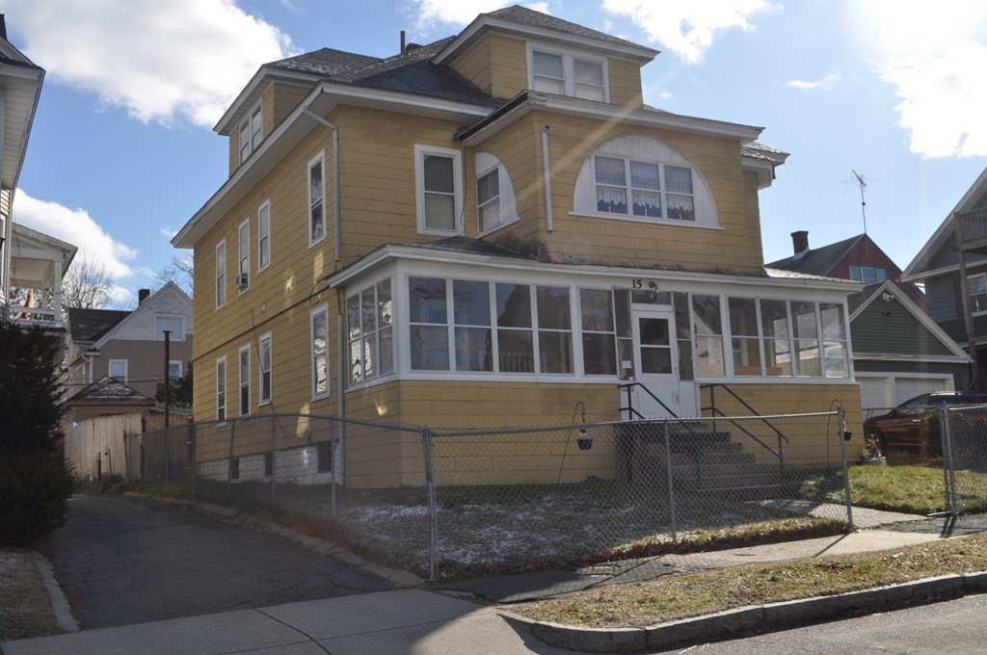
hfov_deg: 53.2
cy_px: 328
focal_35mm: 36
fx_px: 986
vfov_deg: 36.8
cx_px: 494
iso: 200
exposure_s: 1/200
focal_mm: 24
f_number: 13
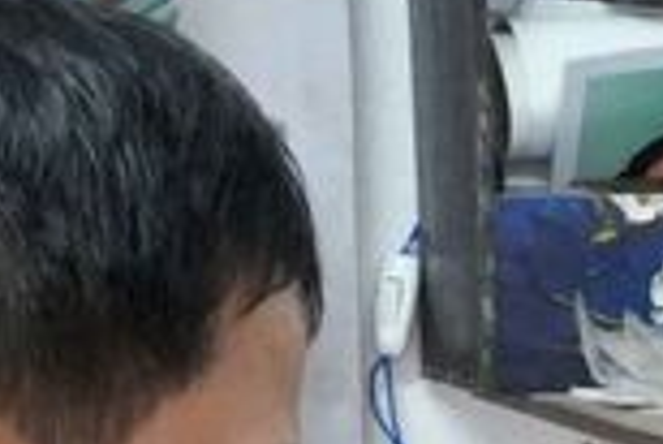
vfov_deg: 7.1
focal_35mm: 179
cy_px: 1201
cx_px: 685
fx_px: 3300
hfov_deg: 11.3
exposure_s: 1/25
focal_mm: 18
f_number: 14
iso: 5000
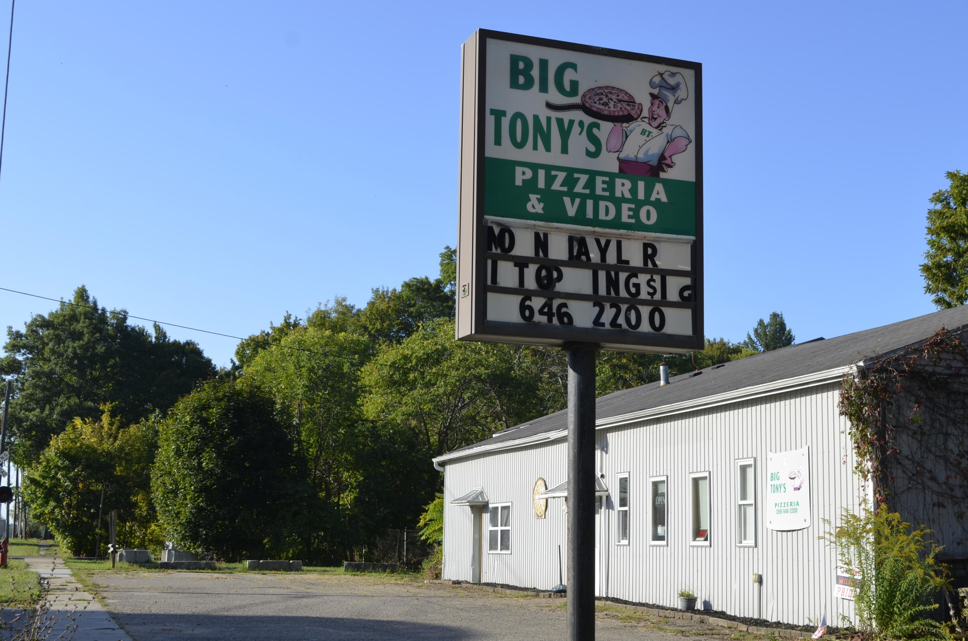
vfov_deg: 27.9
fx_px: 1288
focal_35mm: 48
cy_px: 326
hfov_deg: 41.2
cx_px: 492
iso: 140
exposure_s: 1/250
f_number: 8
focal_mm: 26
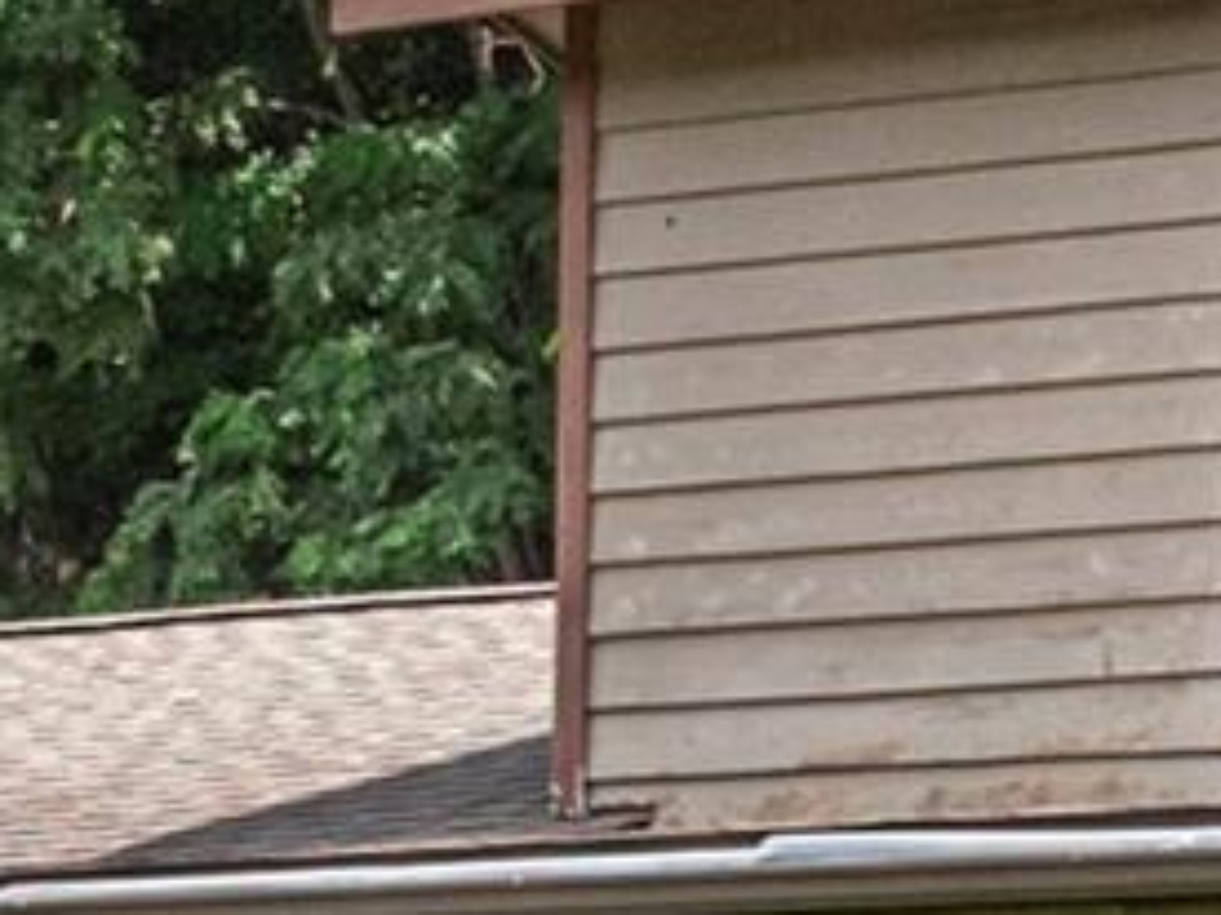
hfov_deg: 10.4
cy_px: 1672
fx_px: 6311
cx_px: 2158
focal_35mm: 179
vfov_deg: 8.0
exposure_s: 1/4000
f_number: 2.8
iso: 1220
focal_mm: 12.29
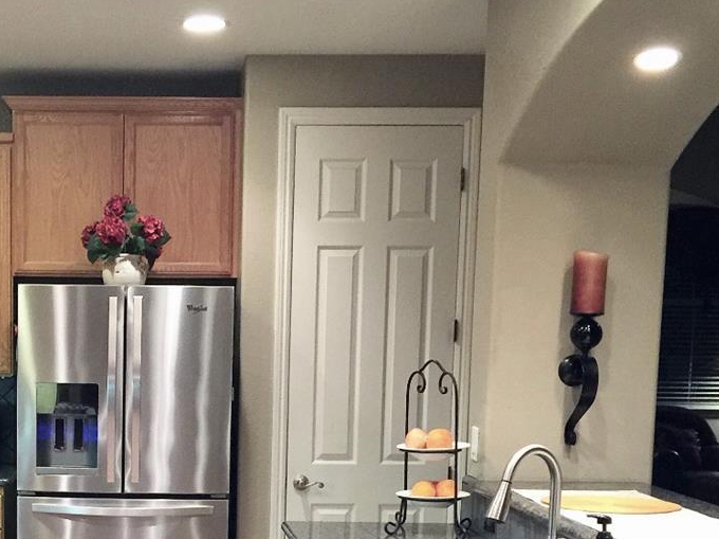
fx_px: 1328
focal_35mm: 64
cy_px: 505
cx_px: 123
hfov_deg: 29.5
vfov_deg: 22.2
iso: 100
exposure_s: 1/15
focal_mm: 4.15
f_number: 2.2
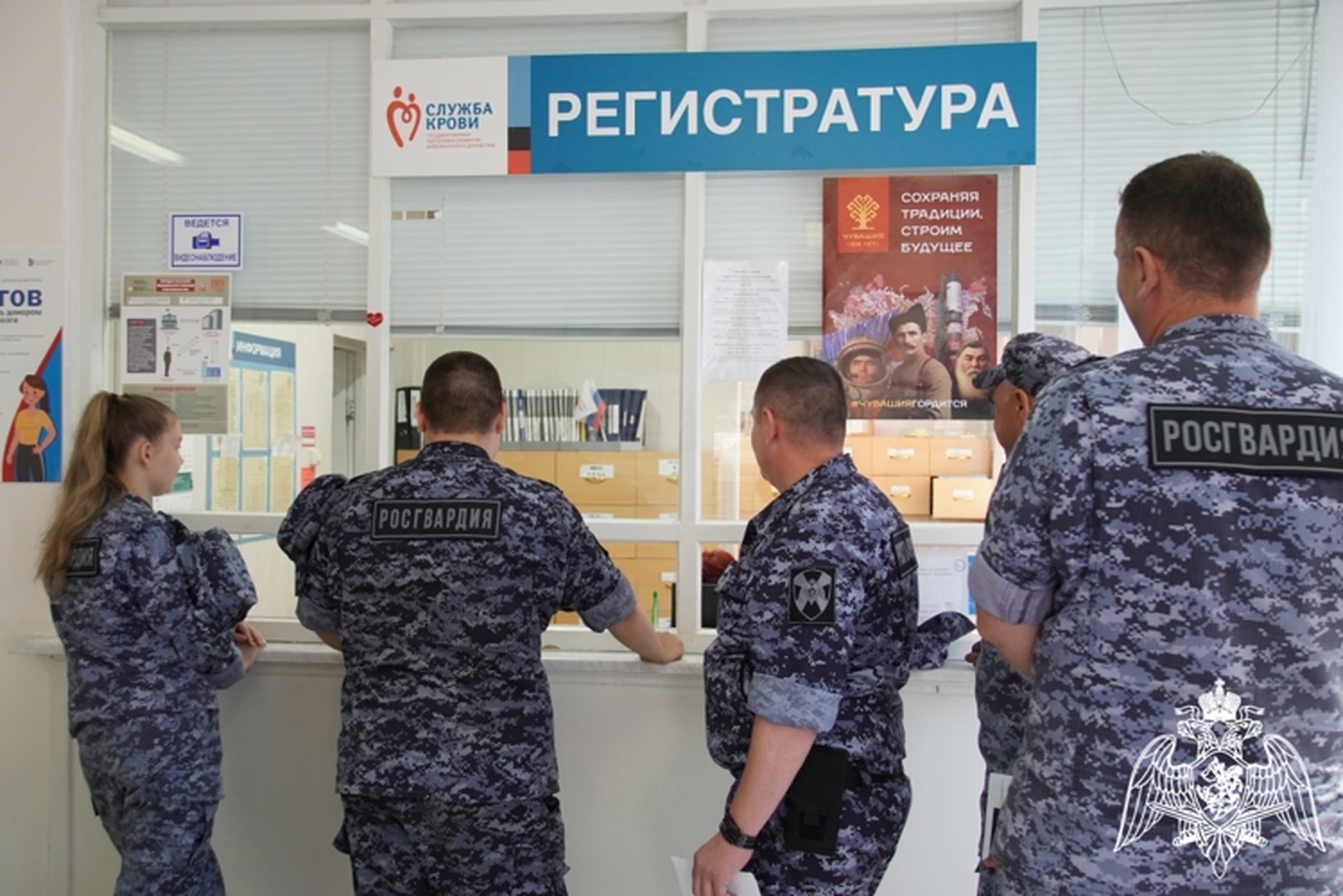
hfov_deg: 55.1
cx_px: 672
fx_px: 1287
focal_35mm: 34
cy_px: 448
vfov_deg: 38.4
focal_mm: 23
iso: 1000
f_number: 4
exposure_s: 1/160
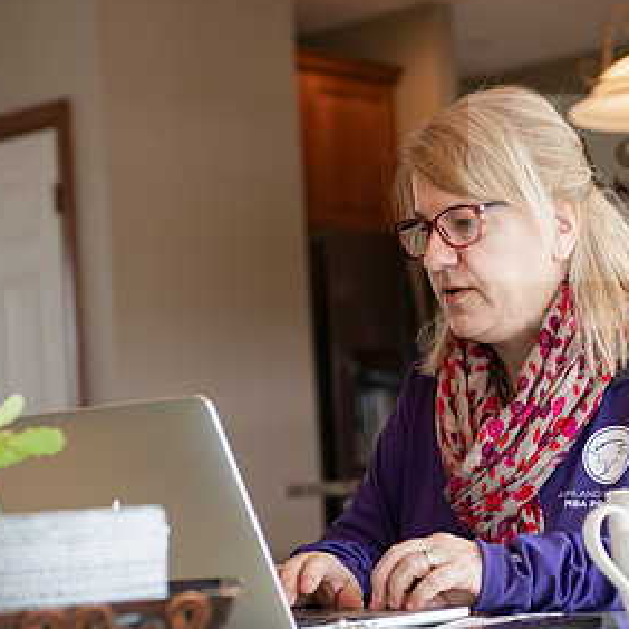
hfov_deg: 17.7
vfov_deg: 17.7
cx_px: 401
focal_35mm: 98
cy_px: 365
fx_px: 2015
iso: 500
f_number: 3.2
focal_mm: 56
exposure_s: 1/160
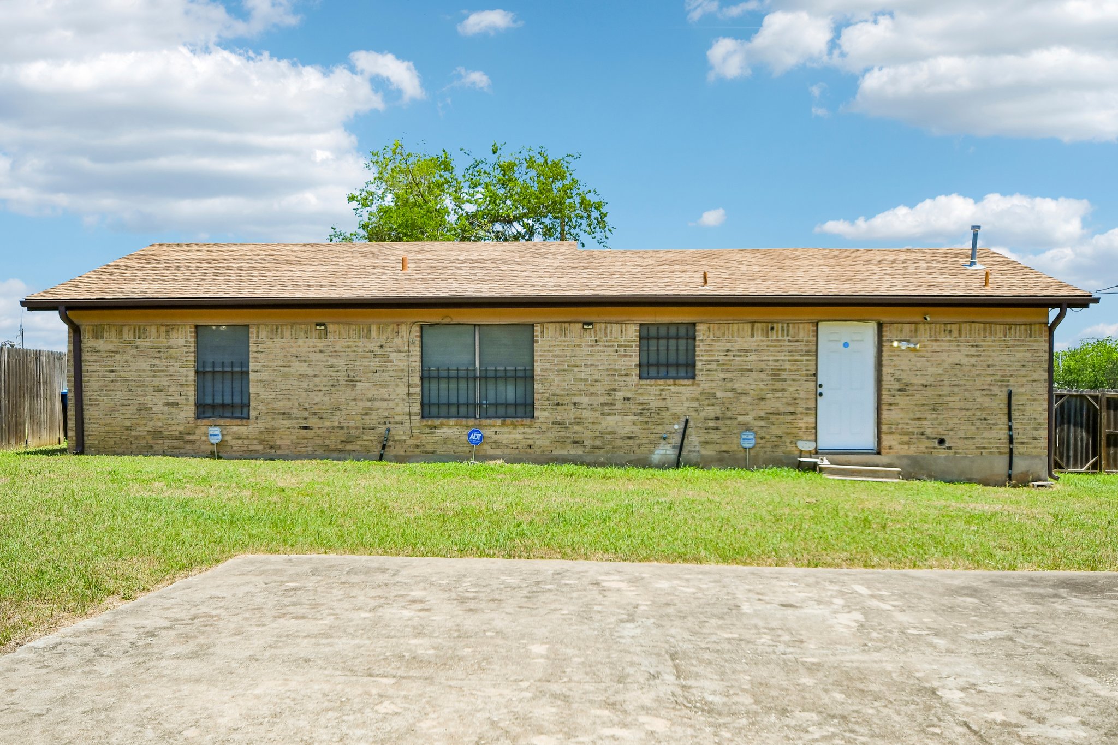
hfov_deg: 57.2
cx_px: 559
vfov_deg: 40.0
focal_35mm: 33
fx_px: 1025
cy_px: 372
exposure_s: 1/2000
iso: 400
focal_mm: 22
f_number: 8
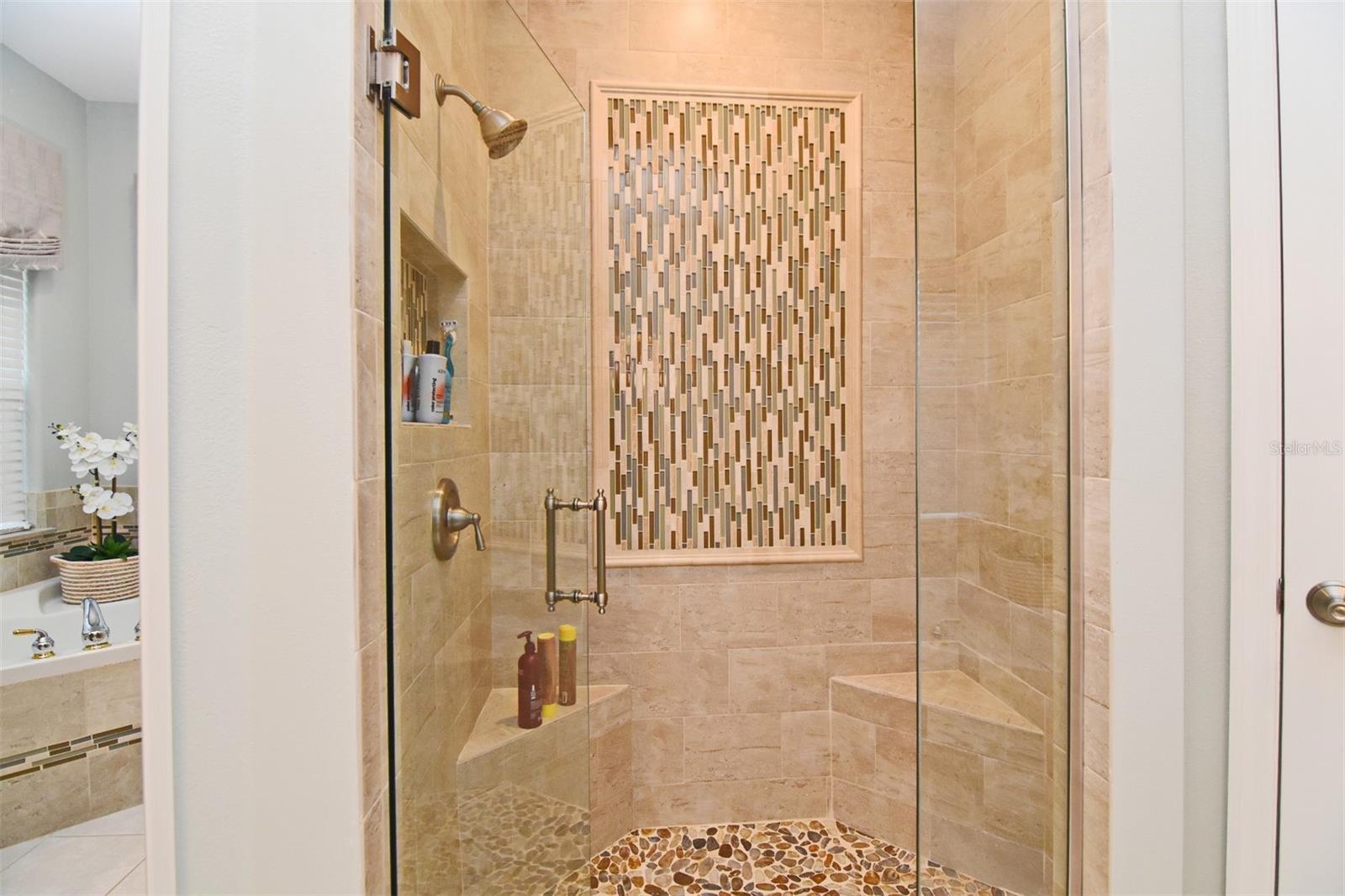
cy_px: 448
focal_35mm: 16
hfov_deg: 95.0
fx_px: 616
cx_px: 672
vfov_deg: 72.0
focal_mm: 11
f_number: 4
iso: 800
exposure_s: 1/60
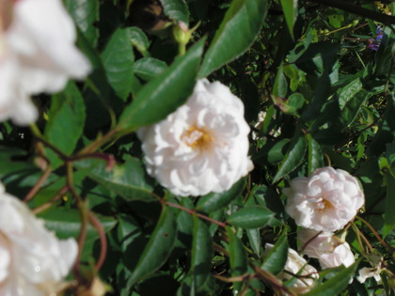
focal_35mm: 63
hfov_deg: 30.7
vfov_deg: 23.3
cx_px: 198
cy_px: 148
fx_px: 719
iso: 64
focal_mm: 10.4
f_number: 7.2
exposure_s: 1/500
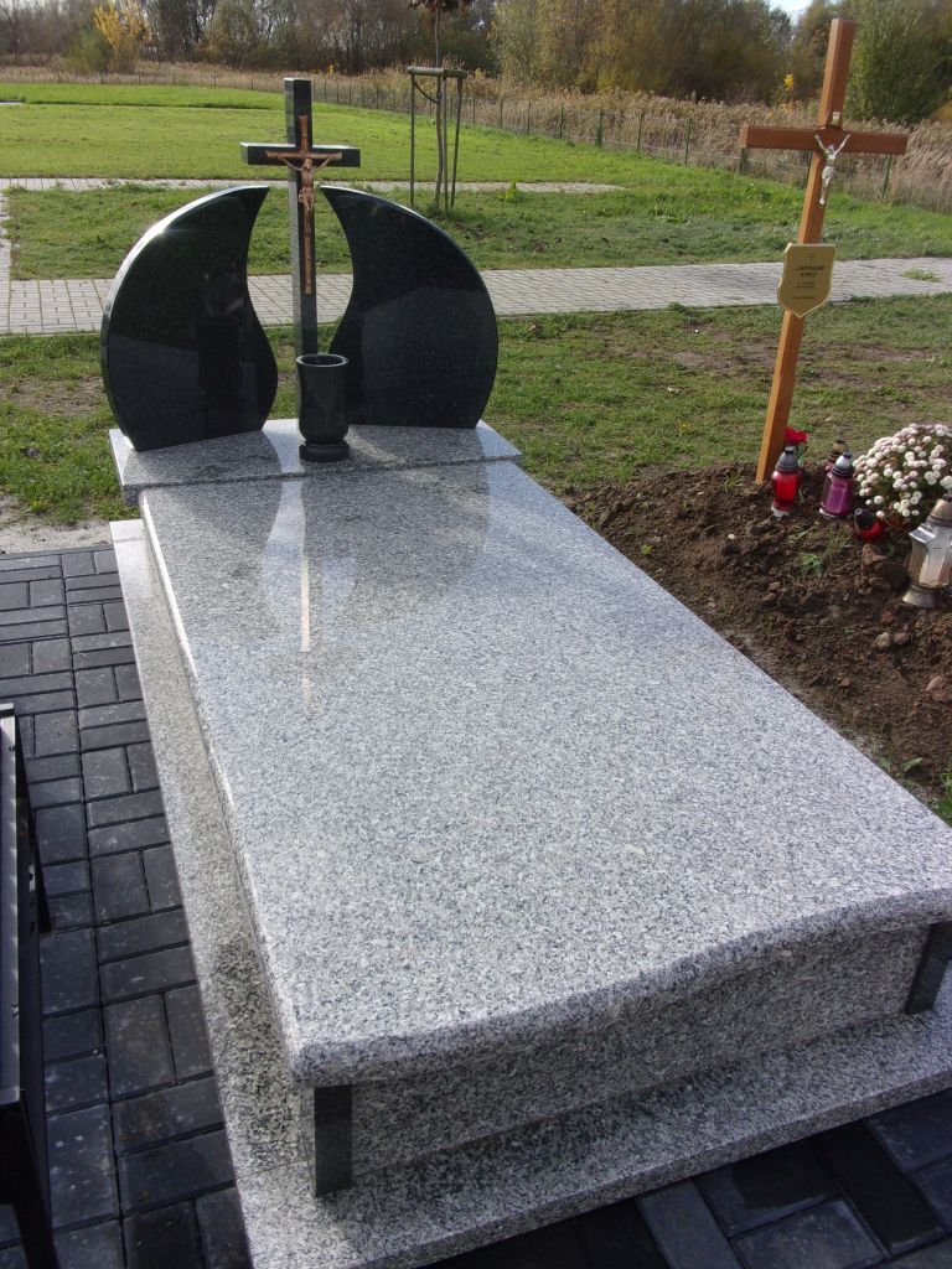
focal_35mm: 28
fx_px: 1027
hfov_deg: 49.7
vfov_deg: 63.4
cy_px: 634
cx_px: 476
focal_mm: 5.1
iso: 80
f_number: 10.8
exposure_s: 1/70
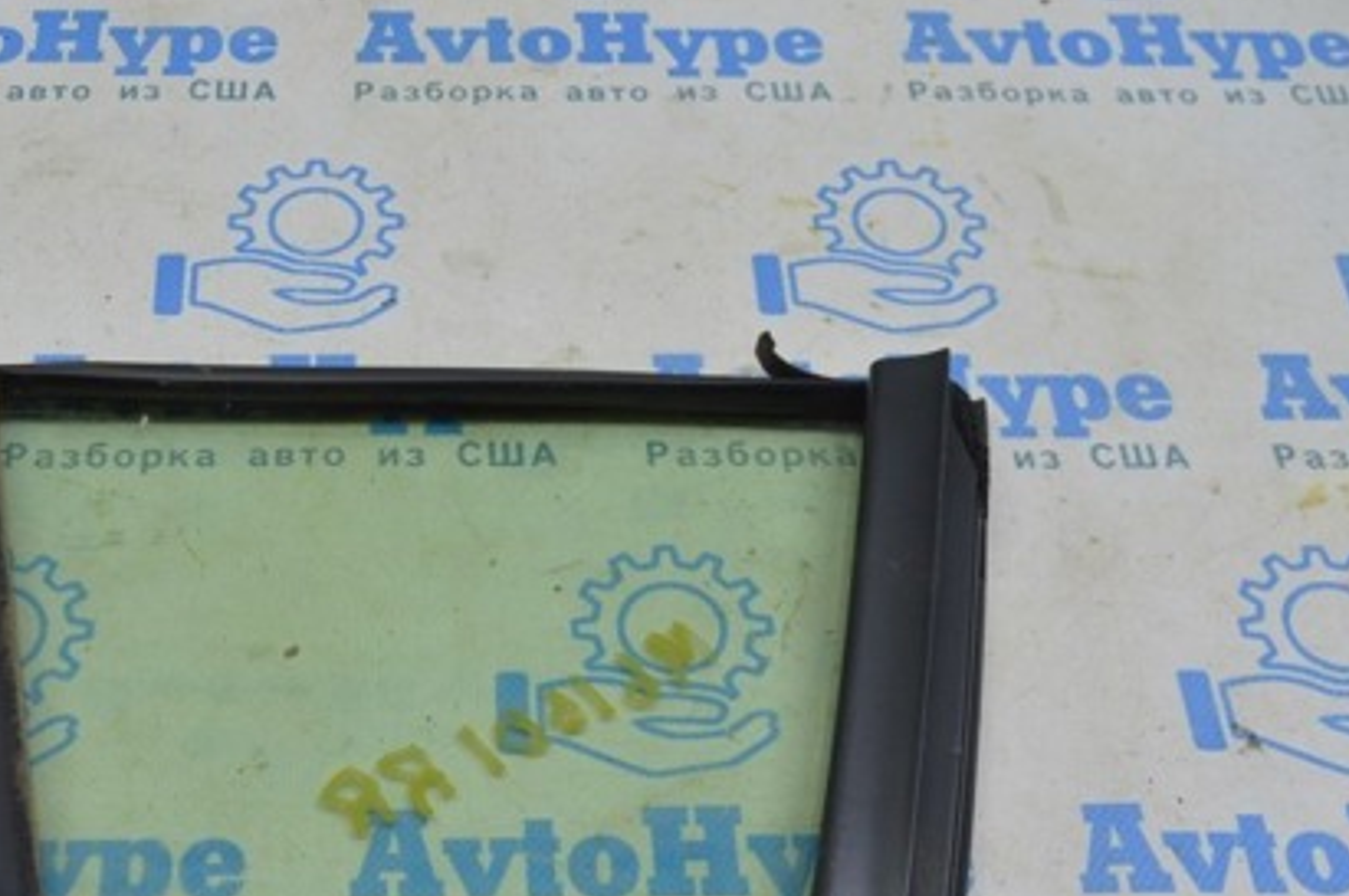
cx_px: 384
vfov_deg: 24.9
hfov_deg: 36.4
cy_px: 619
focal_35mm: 54
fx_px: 2013
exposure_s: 1/40
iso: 400
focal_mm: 23
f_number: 5.6
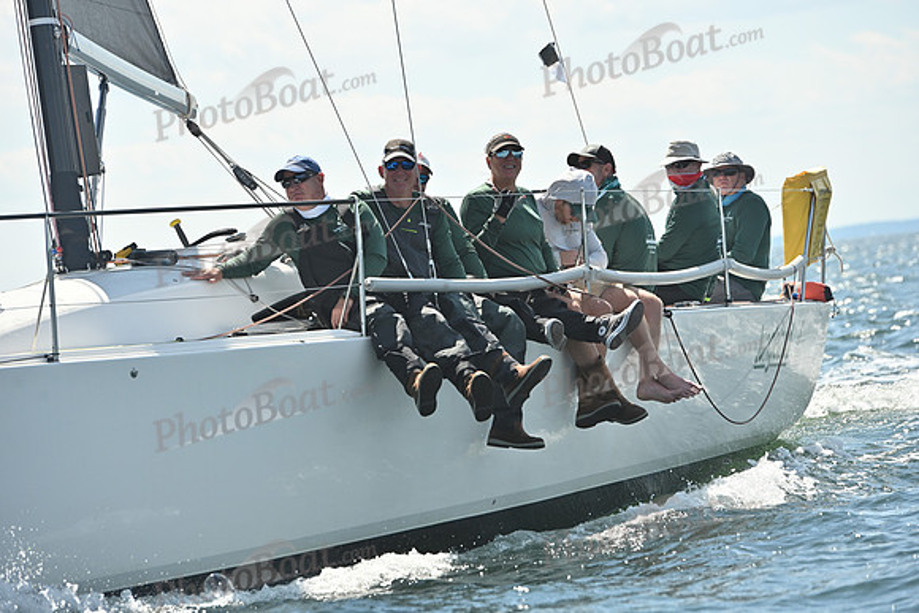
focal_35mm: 180
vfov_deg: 7.6
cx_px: 460
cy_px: 306
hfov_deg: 11.4
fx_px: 4596
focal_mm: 180
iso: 250
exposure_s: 1/1250
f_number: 7.1
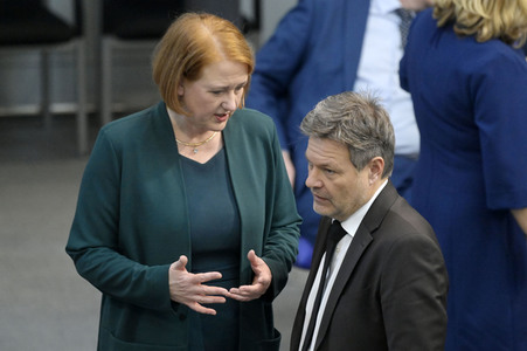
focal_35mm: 410
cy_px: 176
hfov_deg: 5.0
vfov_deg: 3.3
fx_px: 5997
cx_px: 264
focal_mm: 410
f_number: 5.6
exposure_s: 1/400
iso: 12800
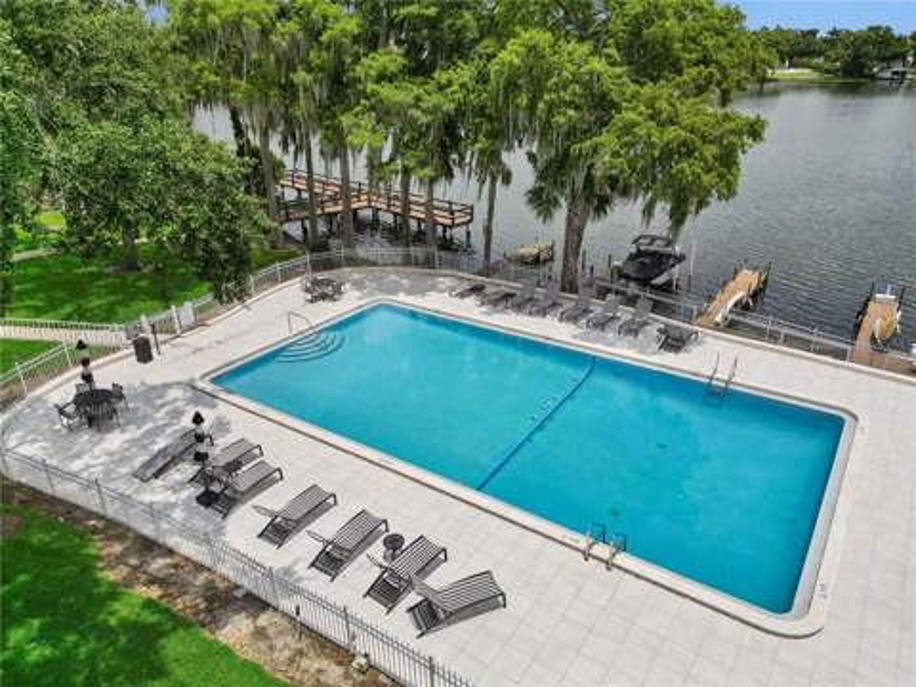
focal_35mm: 24
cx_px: 458
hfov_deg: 71.6
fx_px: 635
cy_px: 344
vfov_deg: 56.8
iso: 100
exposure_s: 1/6400
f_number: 1.7
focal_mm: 6.7
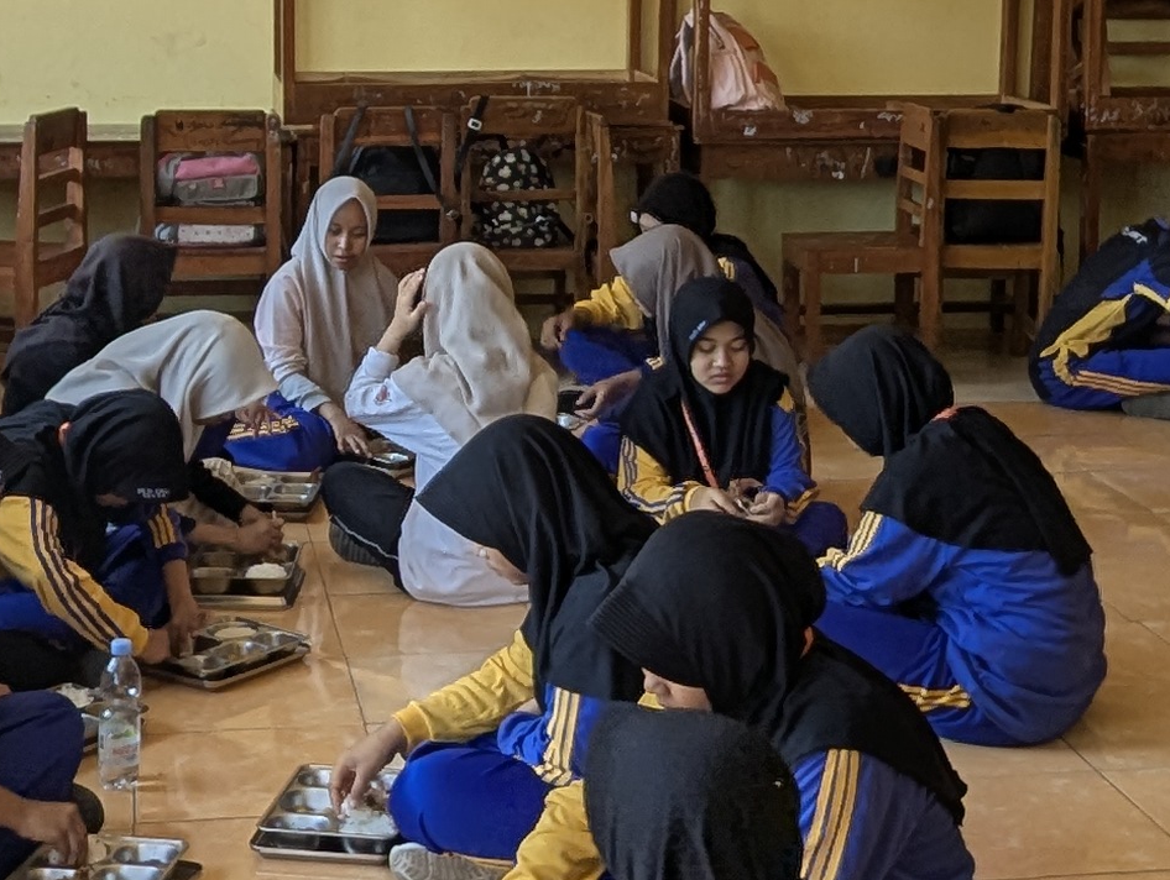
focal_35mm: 69
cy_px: 138
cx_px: 511
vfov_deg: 21.0
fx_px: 2335
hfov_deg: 28.1
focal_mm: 2.35
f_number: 2.2
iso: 47
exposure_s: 1/251
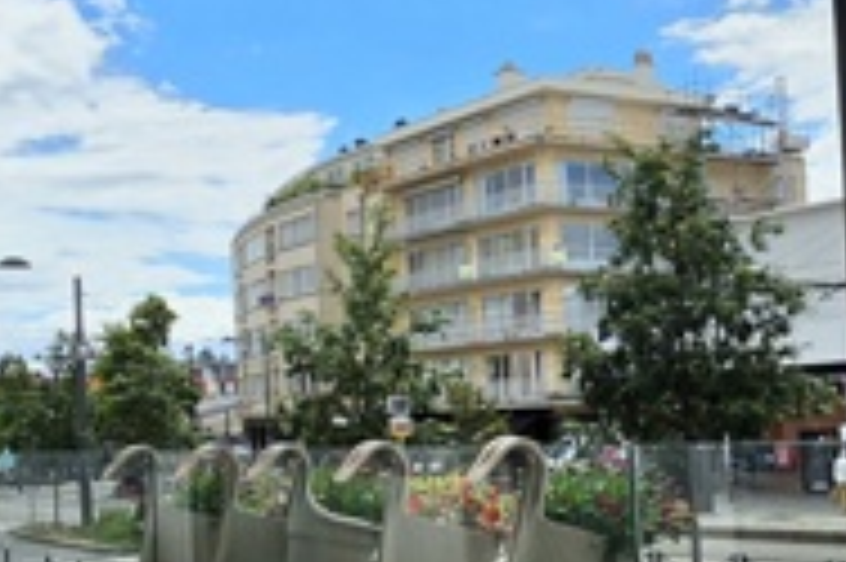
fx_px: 1080
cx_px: 680
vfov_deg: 29.2
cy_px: 252
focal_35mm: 46
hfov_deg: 40.9
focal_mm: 2.2
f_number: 1.9
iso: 32
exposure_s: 1/10000
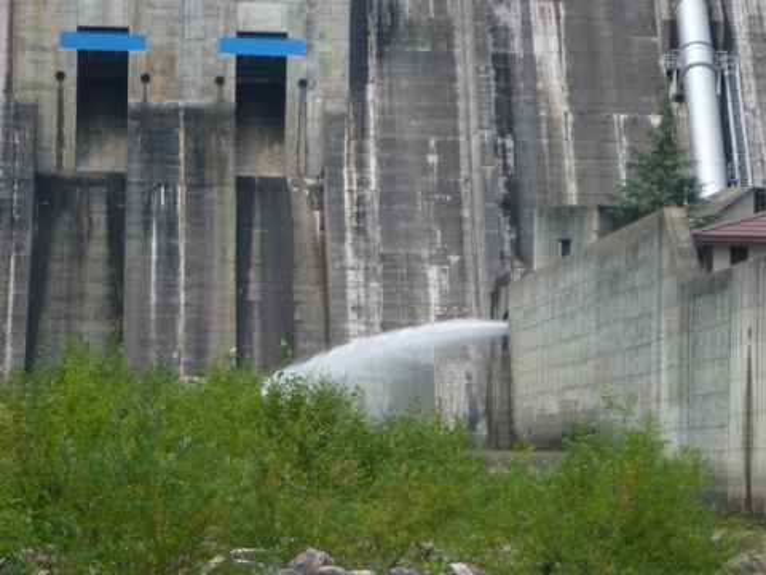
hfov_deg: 11.6
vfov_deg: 8.7
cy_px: 288
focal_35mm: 171
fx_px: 3784
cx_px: 383
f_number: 5.9
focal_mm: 22.8
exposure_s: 1/160
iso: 100
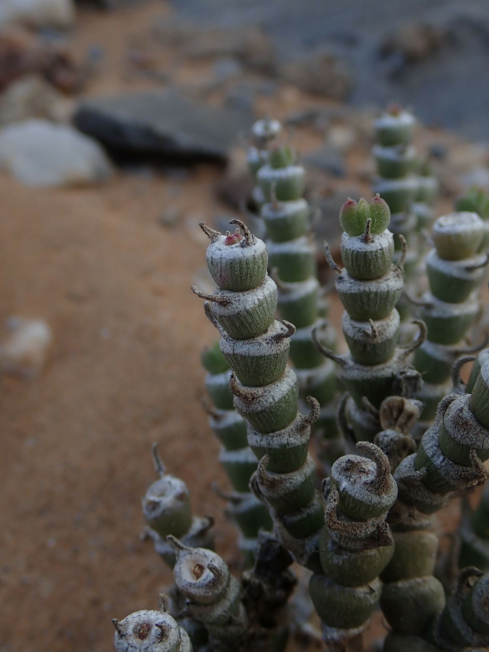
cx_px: 244
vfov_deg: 43.9
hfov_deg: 33.6
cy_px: 326
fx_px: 810
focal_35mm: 43
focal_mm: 7.86
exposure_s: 1/320
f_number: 4
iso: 100
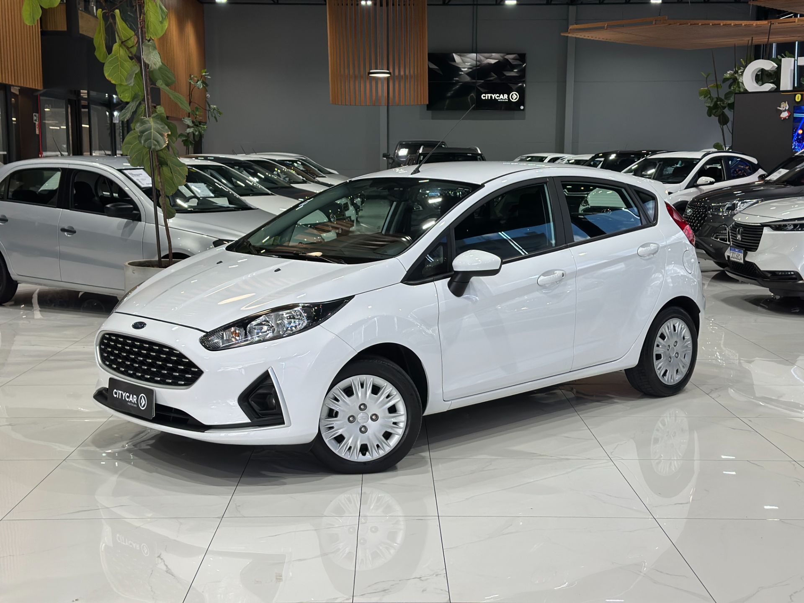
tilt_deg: -8.0
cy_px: 302
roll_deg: -0.3
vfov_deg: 30.3
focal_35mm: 48
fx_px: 1115
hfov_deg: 39.7
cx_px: 402
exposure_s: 1/170
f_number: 1.78
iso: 125
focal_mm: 6.86
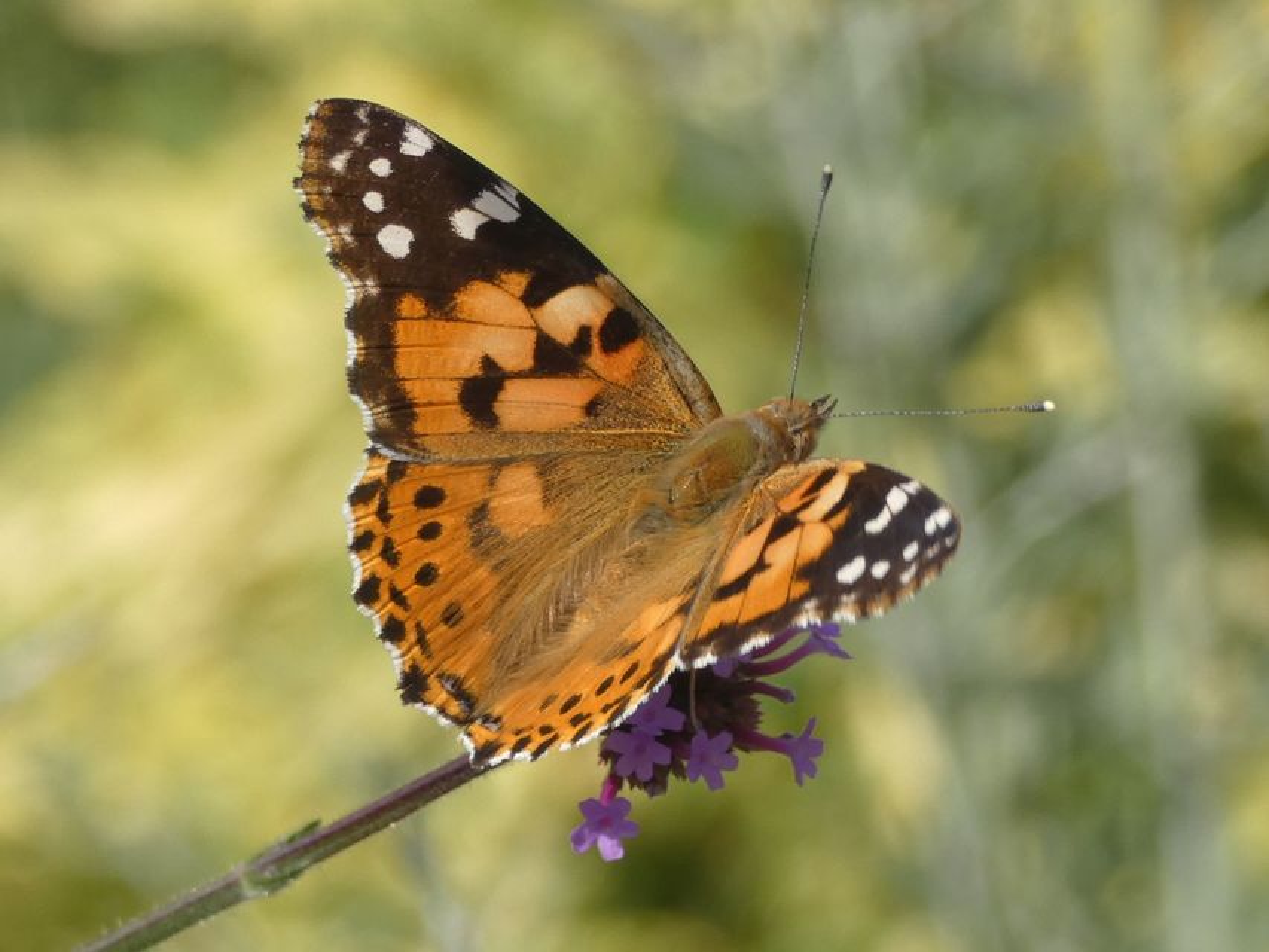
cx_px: 634
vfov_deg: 6.5
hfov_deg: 8.6
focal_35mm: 229
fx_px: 8396
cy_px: 476
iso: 80
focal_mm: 41.1
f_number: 5.5
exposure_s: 1/250
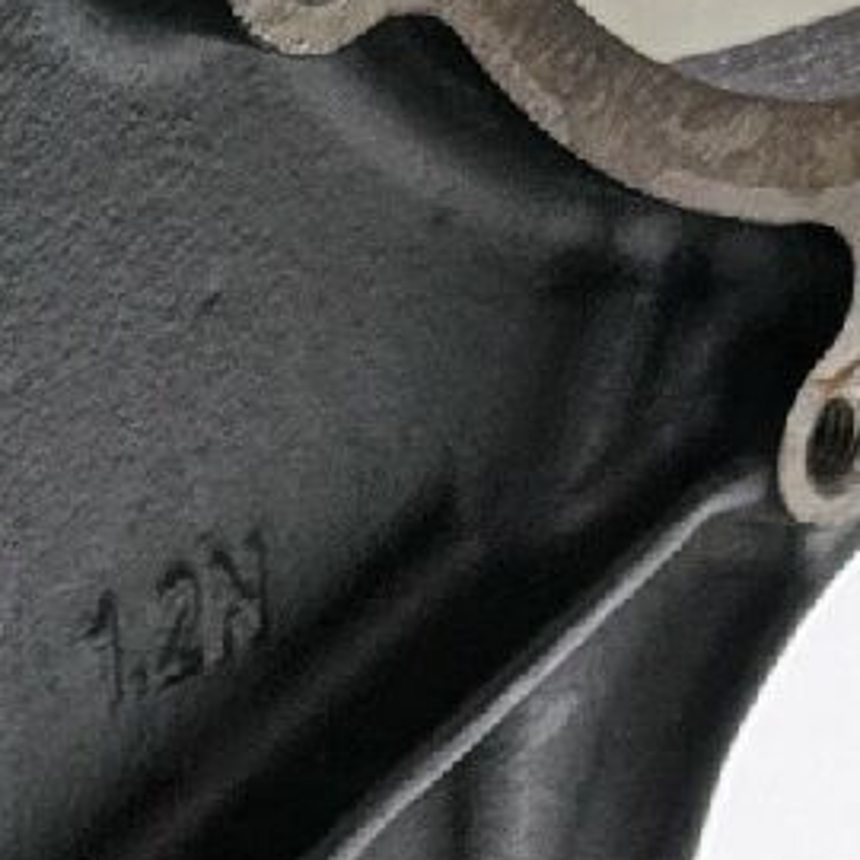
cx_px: -440
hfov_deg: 10.7
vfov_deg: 10.8
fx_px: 4413
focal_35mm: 157
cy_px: 1236
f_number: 1.89
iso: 107
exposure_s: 1/50
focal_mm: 5.43
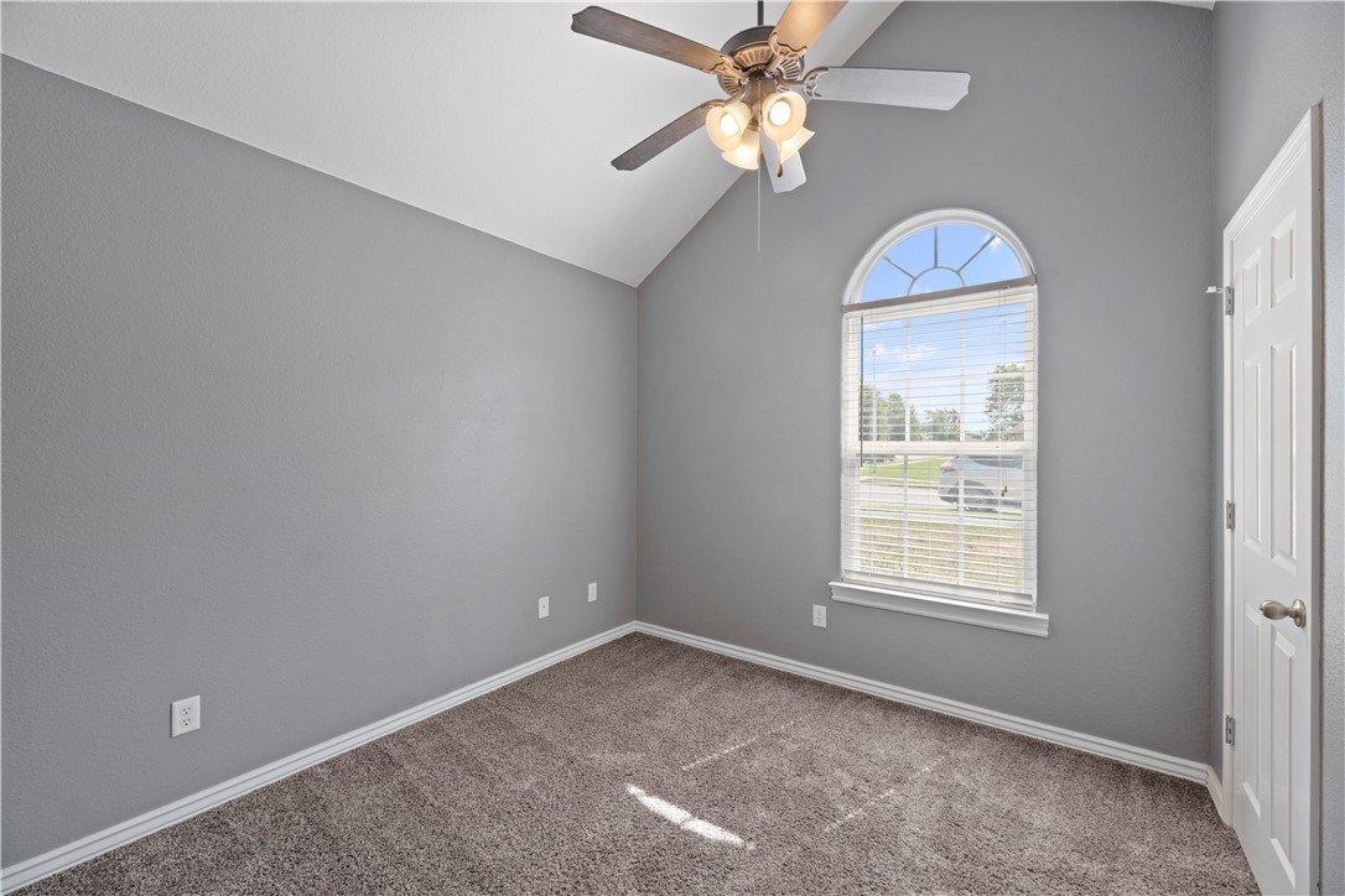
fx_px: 523
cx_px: 672
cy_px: 448
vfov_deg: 81.2
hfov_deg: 104.3
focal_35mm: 14
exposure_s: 1/40
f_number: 8
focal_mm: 14
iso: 640
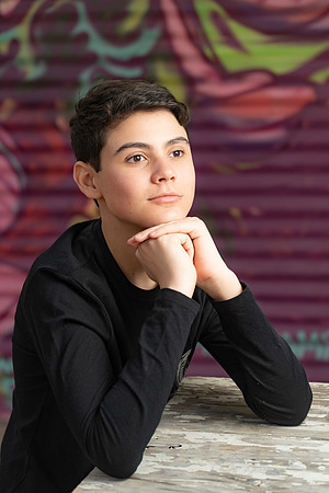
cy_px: 246
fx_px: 1439
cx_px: 164
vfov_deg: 19.5
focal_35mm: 105
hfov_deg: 13.0
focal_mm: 105
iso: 200
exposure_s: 1/250
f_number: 4
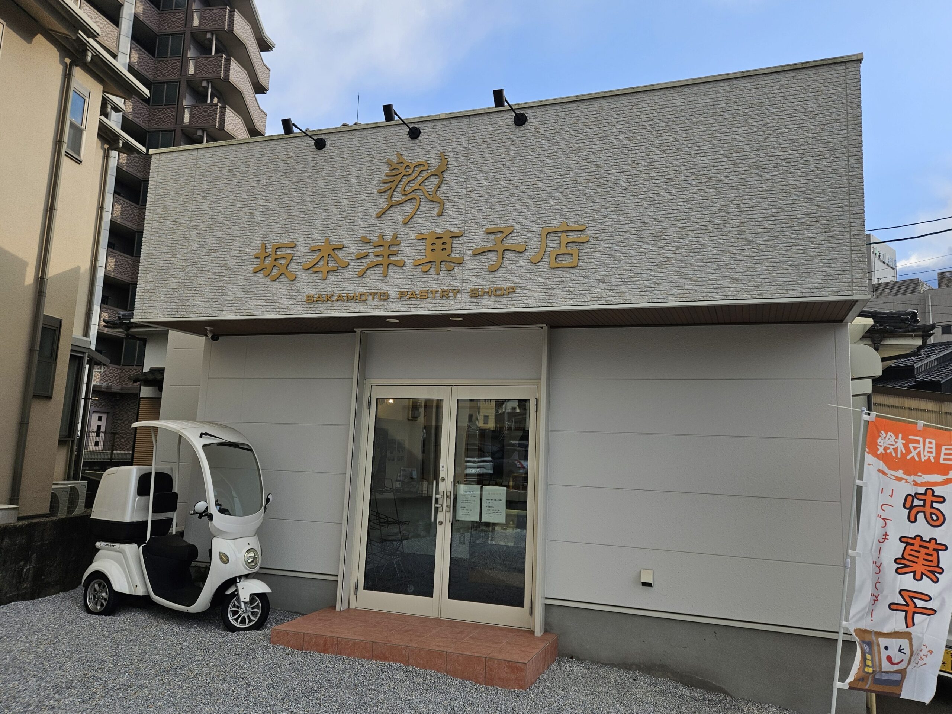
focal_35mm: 23
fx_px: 633
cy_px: 357
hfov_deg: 73.9
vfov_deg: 58.9
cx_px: 476
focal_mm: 5.4
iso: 32
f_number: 1.8
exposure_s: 1/1554
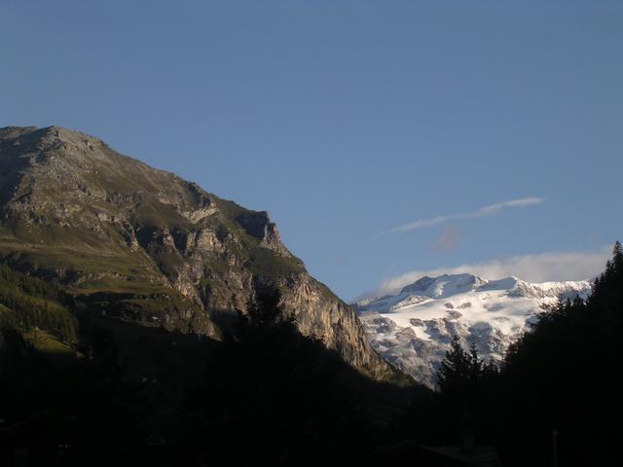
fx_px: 2070
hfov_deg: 17.1
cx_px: 312
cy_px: 234
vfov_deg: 12.9
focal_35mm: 115
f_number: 4.9
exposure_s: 1/400
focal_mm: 17.4
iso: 100
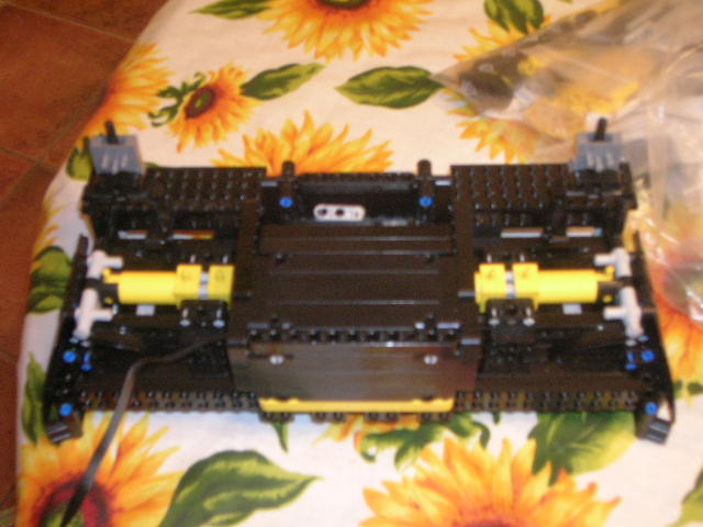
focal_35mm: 46
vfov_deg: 31.5
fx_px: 934
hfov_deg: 41.2
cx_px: 352
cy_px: 264
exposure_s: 1/3.4
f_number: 3.2
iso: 200
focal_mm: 7.7
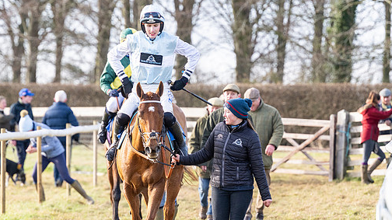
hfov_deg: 7.8
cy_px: 125
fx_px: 2888
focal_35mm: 278
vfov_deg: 4.4
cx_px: 198
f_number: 4.5
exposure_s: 1/1600
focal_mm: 185
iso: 800
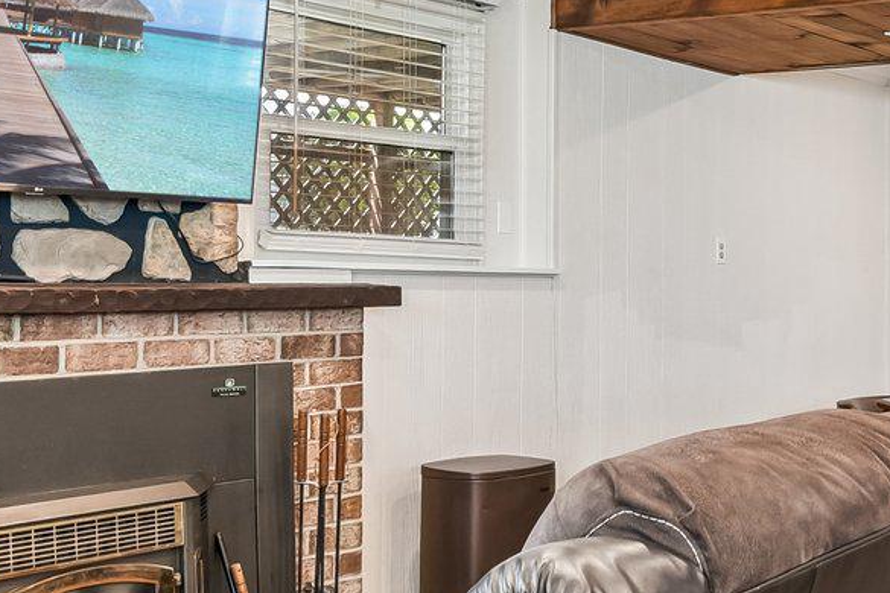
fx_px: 1384
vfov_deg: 24.2
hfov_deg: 33.4
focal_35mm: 56
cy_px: 305
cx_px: 832
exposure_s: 1/4
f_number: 8
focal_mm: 16
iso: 400
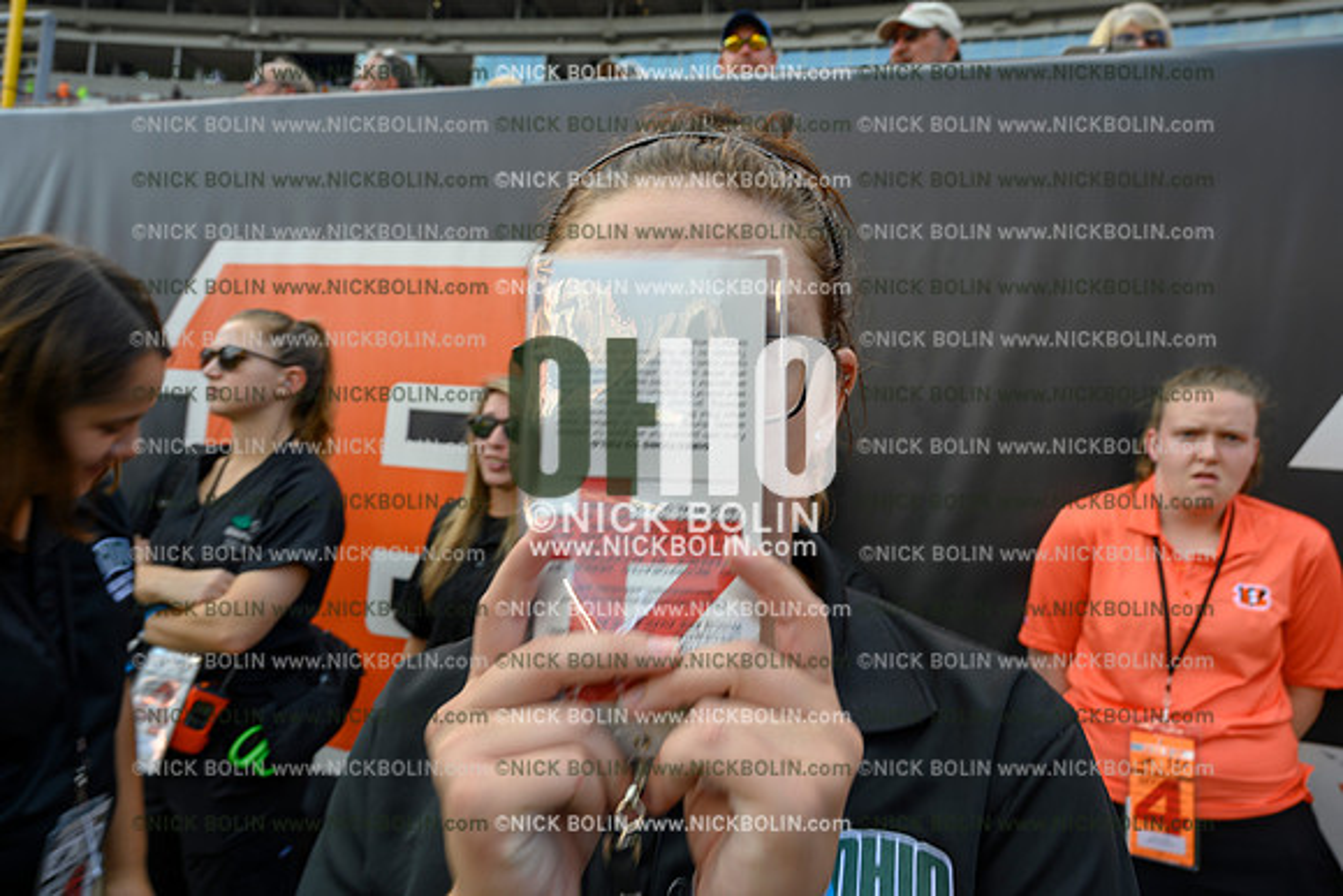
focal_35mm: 24
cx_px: 672
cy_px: 448
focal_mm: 24
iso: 80
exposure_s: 1/60
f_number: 7.1
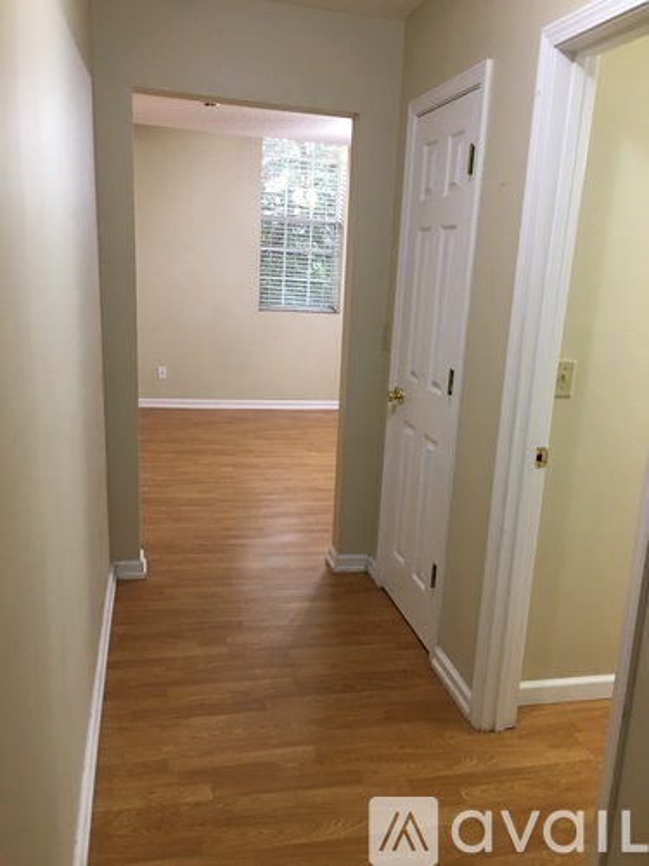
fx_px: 725
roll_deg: -2.7
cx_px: 324
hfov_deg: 48.2
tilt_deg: -12.2
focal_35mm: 29
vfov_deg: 61.7
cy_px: 433
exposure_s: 1/15
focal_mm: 4.15
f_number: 2.2
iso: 64
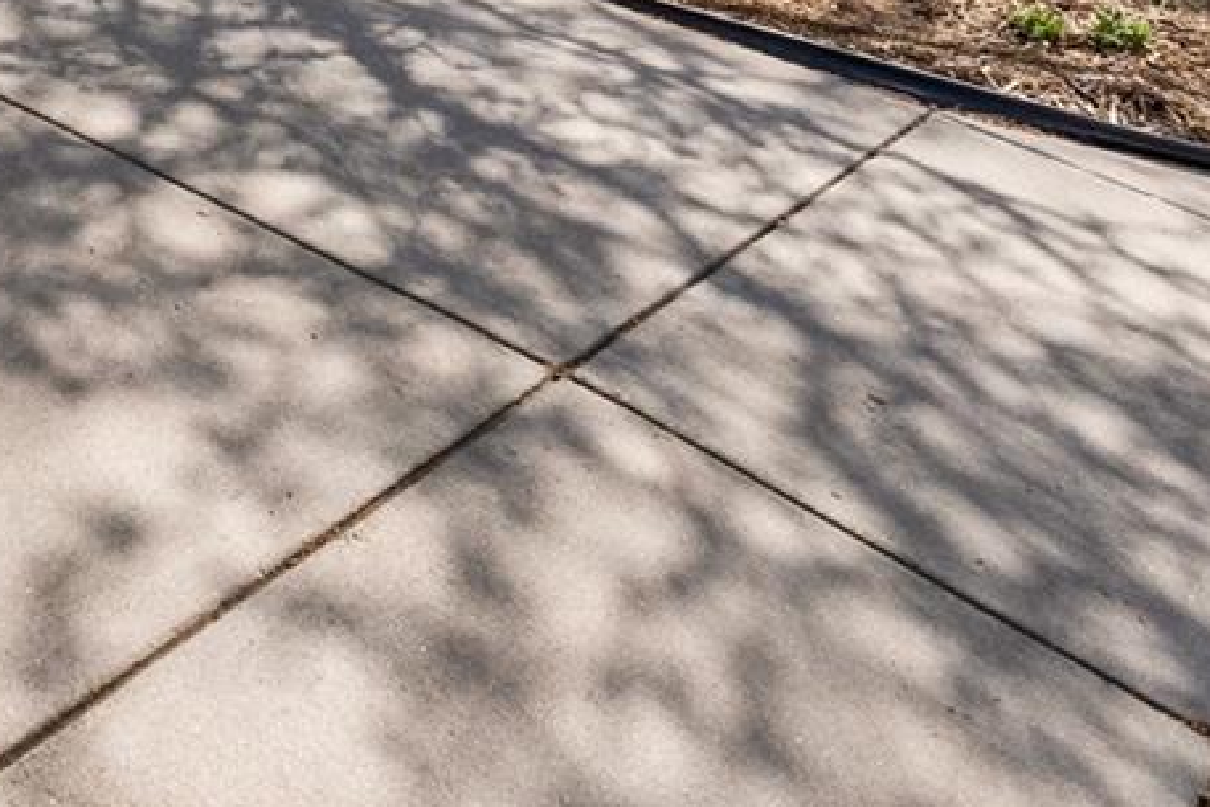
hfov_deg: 29.8
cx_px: -291
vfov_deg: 19.5
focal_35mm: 56
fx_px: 1883
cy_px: -556
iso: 200
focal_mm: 16
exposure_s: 1/60
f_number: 8
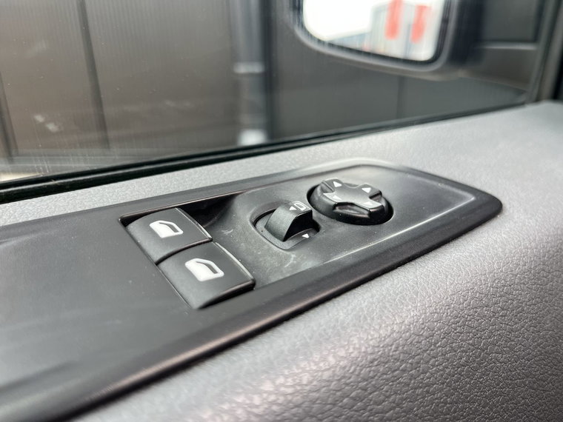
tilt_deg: -20.7
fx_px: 423
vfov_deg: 53.1
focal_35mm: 26
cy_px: 211
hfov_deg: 67.3
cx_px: 282
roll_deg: +1.4
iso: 50
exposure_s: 1/121
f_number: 1.6
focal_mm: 5.1
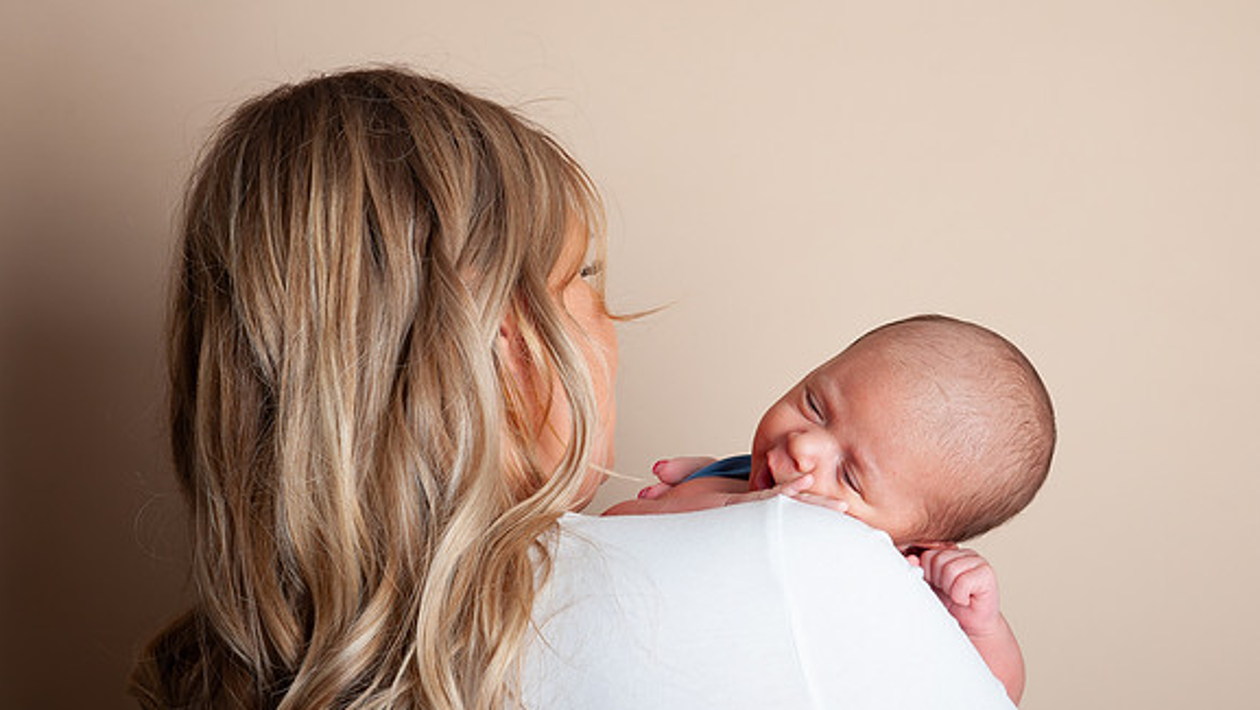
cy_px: 428
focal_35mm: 73
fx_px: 2440
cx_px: 713
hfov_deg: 28.9
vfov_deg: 16.5
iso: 400
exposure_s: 1/200
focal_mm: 56
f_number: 9
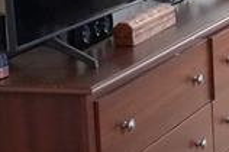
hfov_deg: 11.1
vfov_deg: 8.6
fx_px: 991
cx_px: 554
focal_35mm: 156
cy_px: -78
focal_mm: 24
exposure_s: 1/125
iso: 5000
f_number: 5
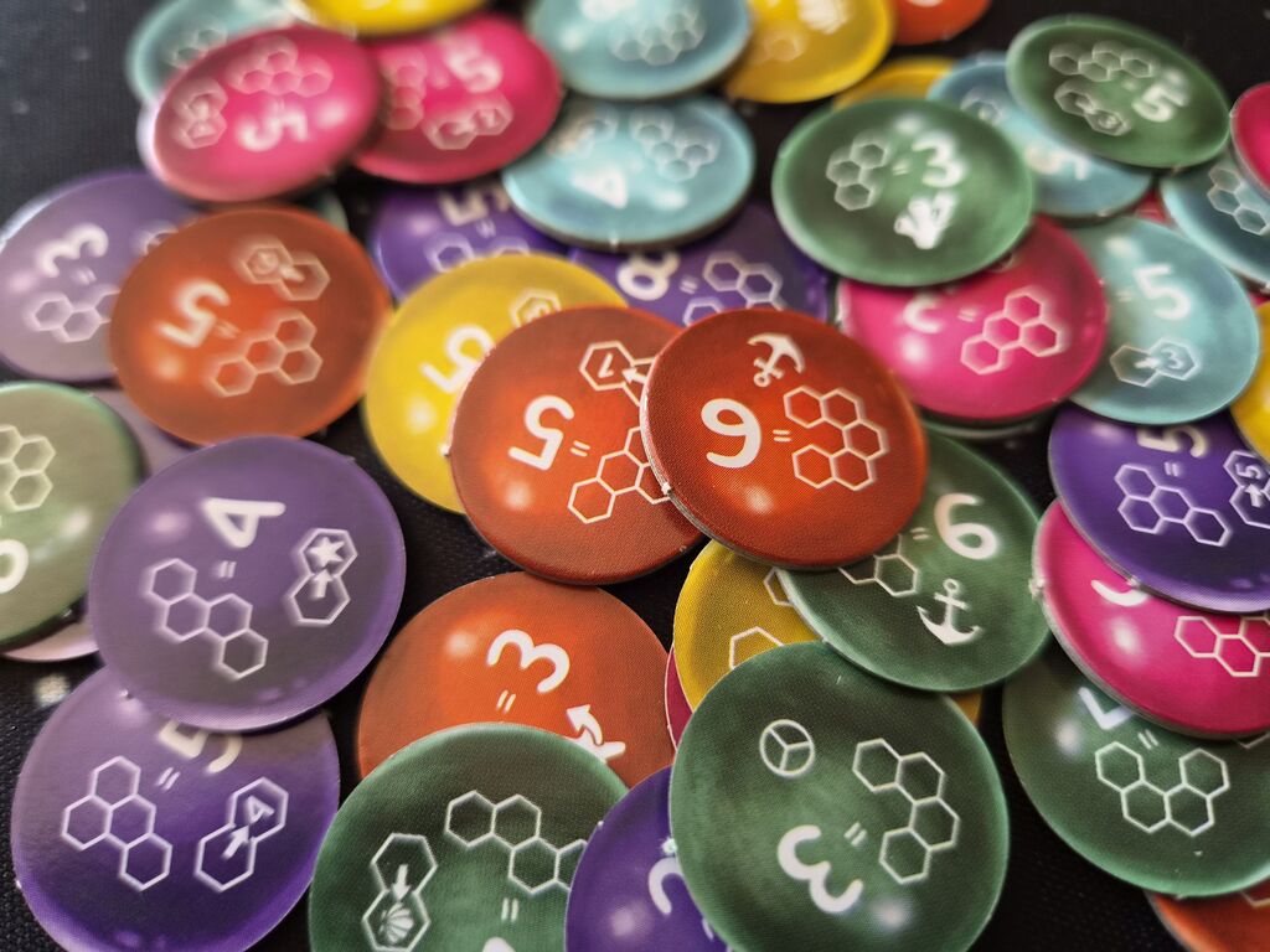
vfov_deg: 58.9
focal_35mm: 23
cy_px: 476
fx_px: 844
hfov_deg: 73.9
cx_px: 635
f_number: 1.8
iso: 400
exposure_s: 1/100
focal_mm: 5.4
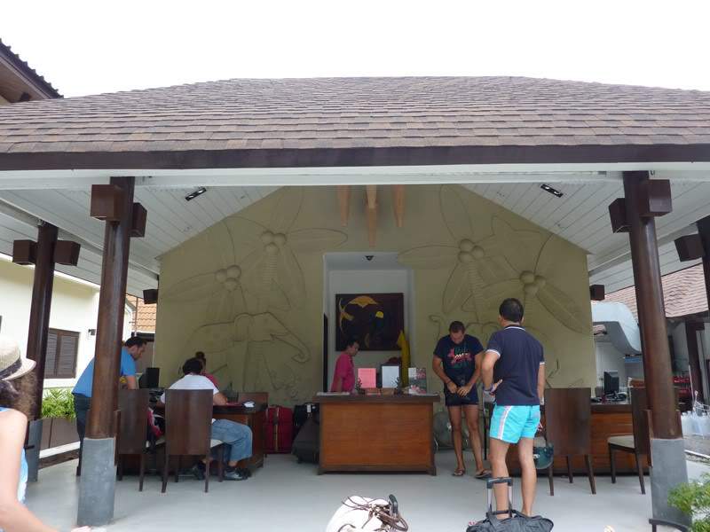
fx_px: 513
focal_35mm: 25
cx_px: 355
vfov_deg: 54.9
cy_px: 266
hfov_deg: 69.4
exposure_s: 1/125
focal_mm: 4.1
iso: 80
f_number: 3.5
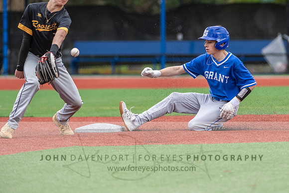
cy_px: 71
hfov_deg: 4.2
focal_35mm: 486
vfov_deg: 2.8
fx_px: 3901
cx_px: 185
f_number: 5.6
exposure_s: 1/1000
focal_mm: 360
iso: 2500
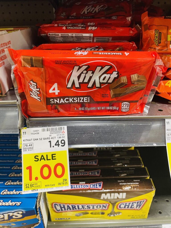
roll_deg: +0.5
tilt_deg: -29.5
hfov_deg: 53.1
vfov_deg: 67.3
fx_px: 171
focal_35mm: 26
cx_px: 86
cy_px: 114
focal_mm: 4.2
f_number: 1.6
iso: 250
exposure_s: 1/44
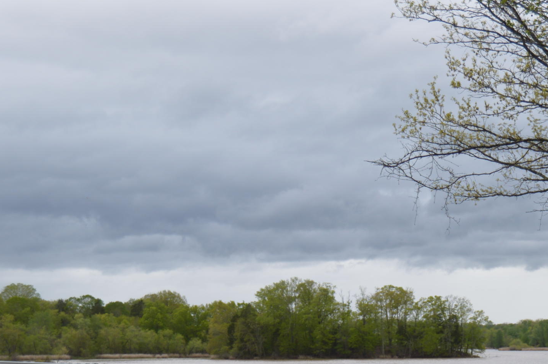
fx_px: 1247
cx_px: 483
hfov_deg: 24.2
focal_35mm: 82
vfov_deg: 16.2
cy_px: 376
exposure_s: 1/400
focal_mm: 26
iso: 100
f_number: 4
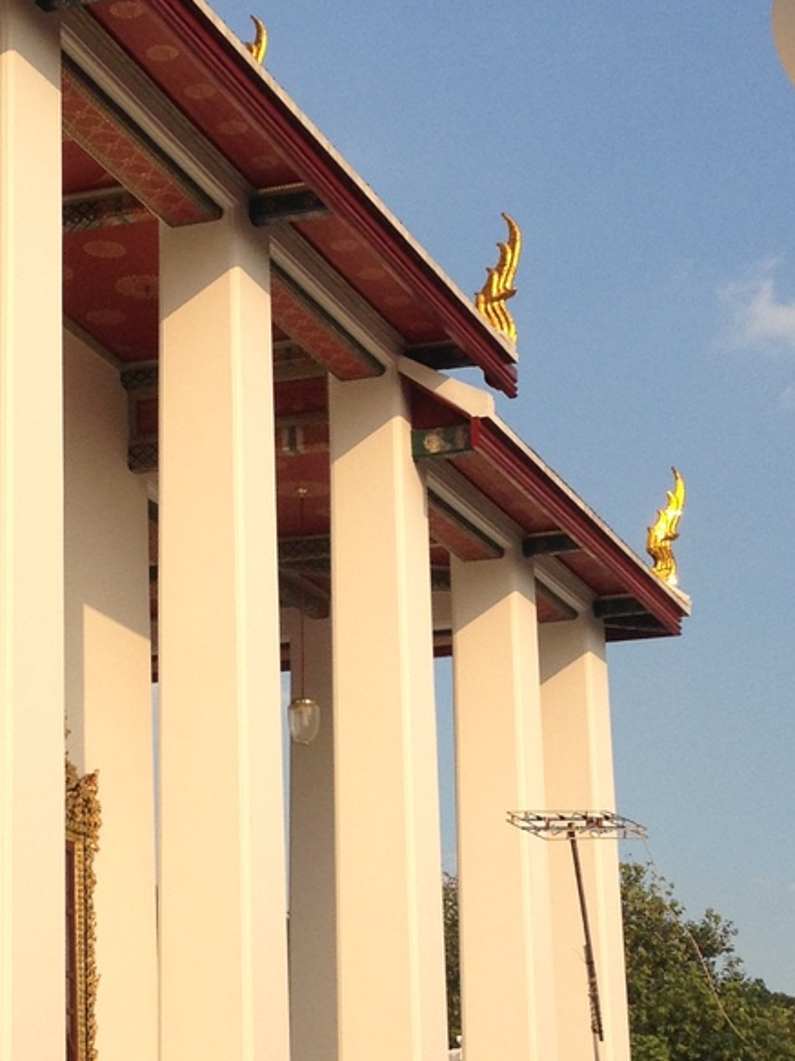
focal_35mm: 96
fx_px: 2941
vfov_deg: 20.4
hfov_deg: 15.3
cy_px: 653
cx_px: 147
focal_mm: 4.28
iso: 64
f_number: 2.4
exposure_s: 1/1453
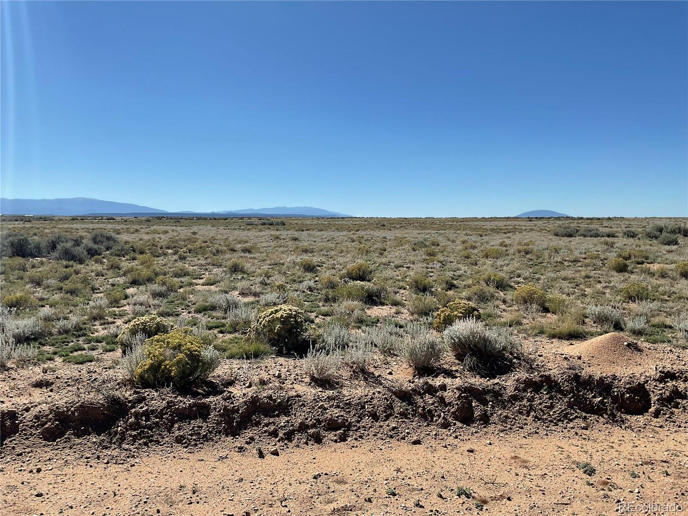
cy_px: 258
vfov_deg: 48.2
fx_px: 576
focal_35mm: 29
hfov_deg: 61.7
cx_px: 344
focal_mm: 3
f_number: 1.8
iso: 16
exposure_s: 1/3125
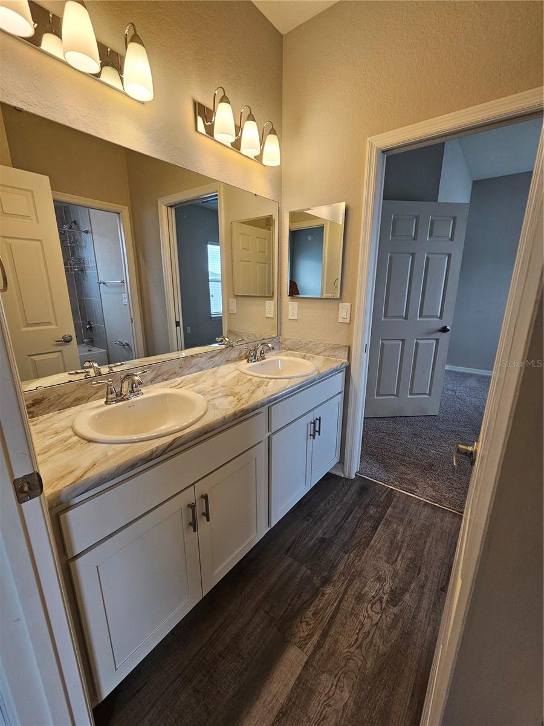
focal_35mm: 13
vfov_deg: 106.2
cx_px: 272
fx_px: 272
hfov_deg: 89.9
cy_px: 363
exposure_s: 1/60
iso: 80
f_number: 2.2
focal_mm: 2.2
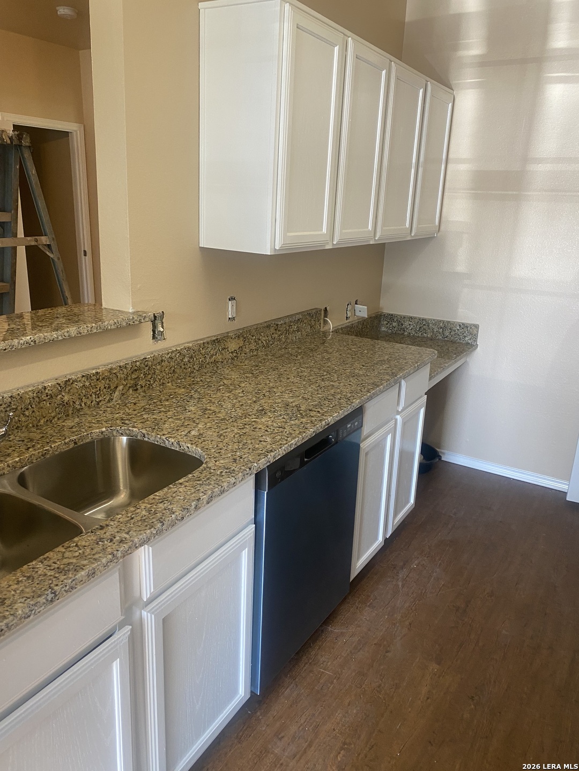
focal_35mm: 26
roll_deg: -1.4
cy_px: 386
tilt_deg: -15.9
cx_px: 290
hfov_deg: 53.1
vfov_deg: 67.3
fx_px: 580
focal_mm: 4.25
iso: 80
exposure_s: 1/60
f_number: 1.8
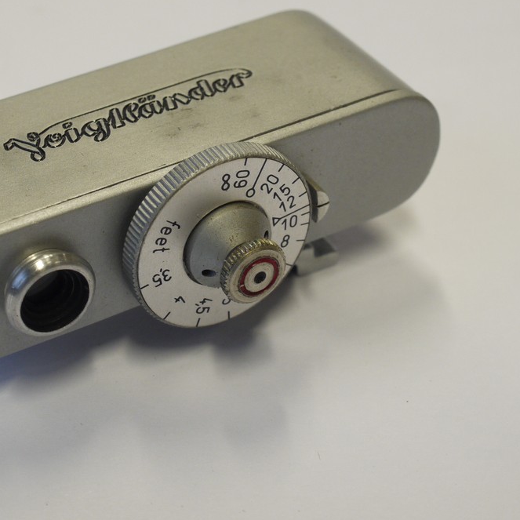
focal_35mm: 96
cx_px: 207
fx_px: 1632
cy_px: 210
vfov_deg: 18.1
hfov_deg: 18.1
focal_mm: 30
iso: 400
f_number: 8
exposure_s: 1/25
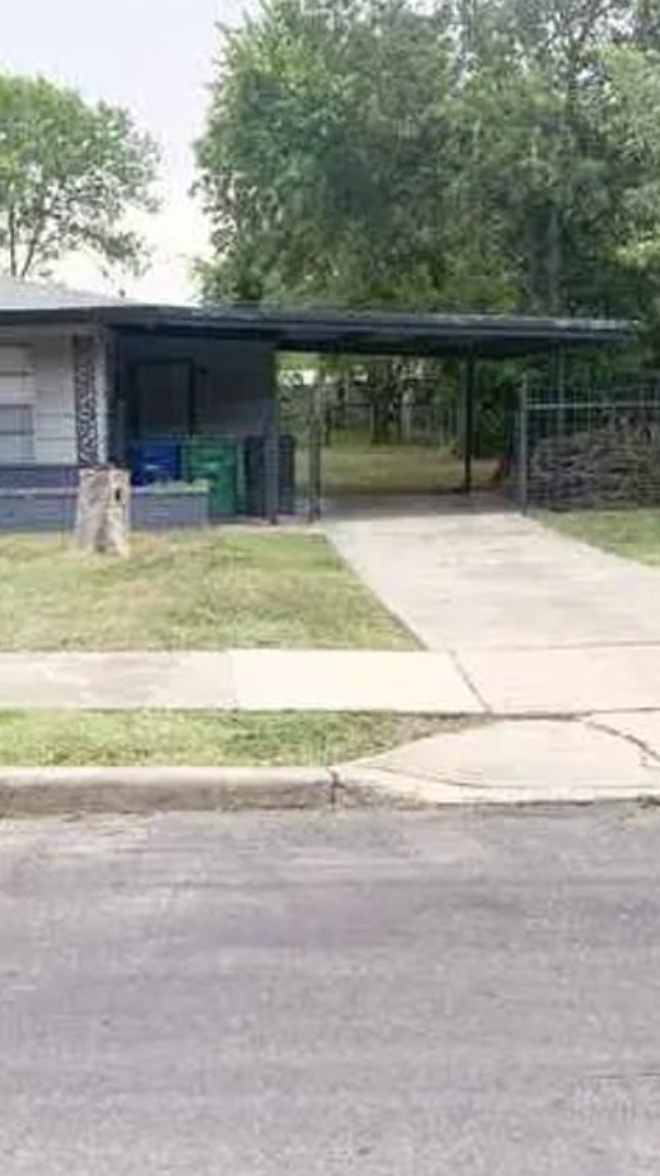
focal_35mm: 43
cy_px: 587
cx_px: 169
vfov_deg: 47.4
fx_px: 1340
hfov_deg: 27.3
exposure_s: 1/510
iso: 25
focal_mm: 4.25
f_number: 1.8
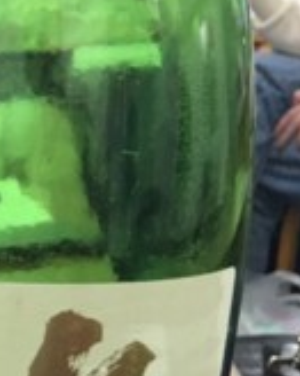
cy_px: 442
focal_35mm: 138
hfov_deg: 9.5
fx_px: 1533
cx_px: -497
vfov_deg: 13.6
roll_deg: +0.6
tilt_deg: -19.0
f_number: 2.2
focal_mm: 4.15
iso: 32
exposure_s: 1/30
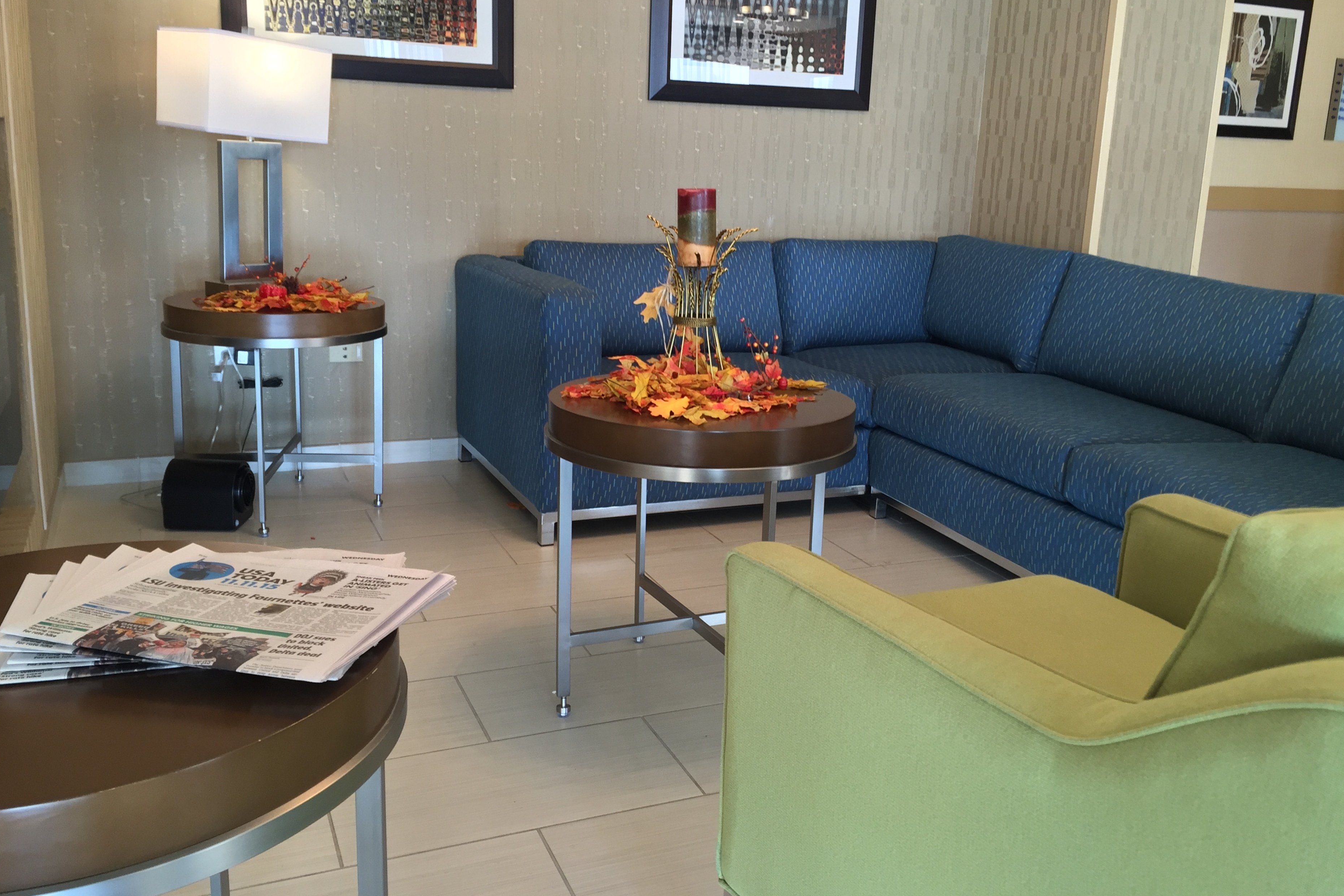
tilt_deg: -13.0
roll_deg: -2.0
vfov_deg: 42.3
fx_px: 1157
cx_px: 680
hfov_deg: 60.3
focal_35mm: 31
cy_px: 406
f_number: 2.2
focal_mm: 4.15
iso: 80
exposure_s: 1/30
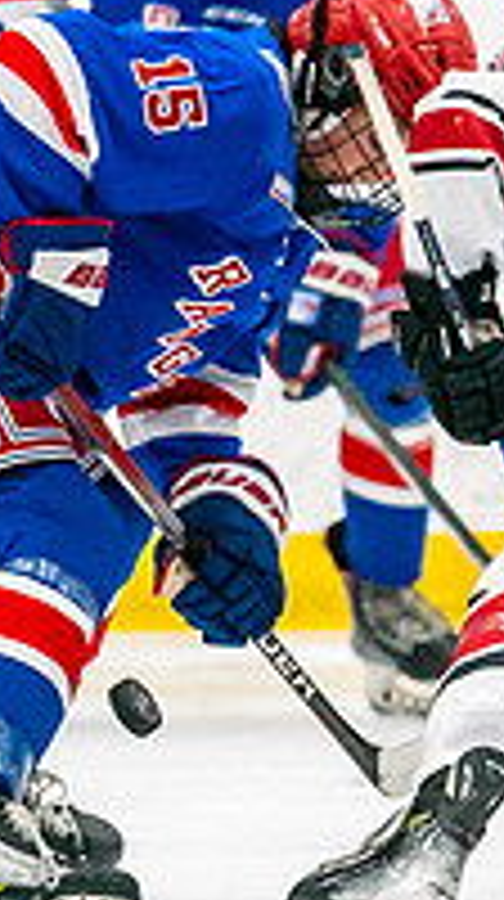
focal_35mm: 980
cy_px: 562
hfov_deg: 1.2
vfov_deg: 2.2
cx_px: 412
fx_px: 23362
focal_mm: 200
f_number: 2.8
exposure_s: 1/1250
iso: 3200
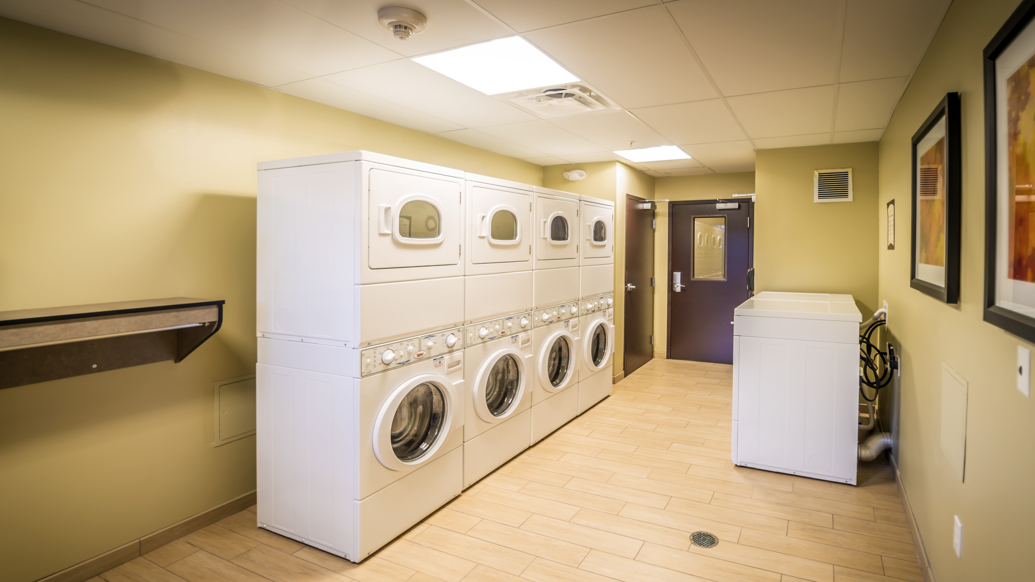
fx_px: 439
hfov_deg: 99.4
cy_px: 351
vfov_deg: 66.4
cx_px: 518
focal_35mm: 16
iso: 100
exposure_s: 1/4
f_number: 4
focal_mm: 15
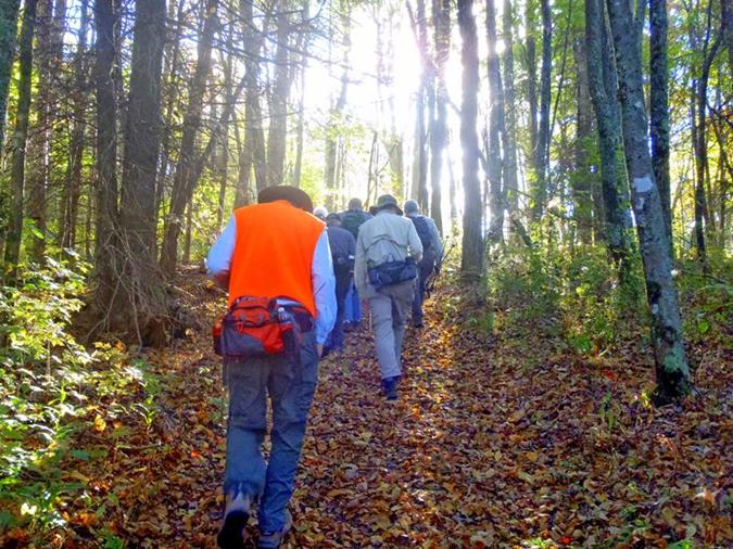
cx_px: 366
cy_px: 274
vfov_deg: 35.9
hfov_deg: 46.8
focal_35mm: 40
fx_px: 847
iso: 400
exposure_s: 1/25
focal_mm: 7.28
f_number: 4.7
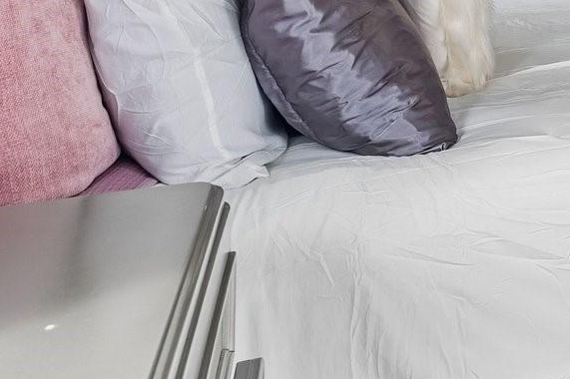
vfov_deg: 19.9
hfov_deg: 25.8
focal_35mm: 61
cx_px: 822
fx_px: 965
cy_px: -150
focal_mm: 17
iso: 400
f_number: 8
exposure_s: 1/13
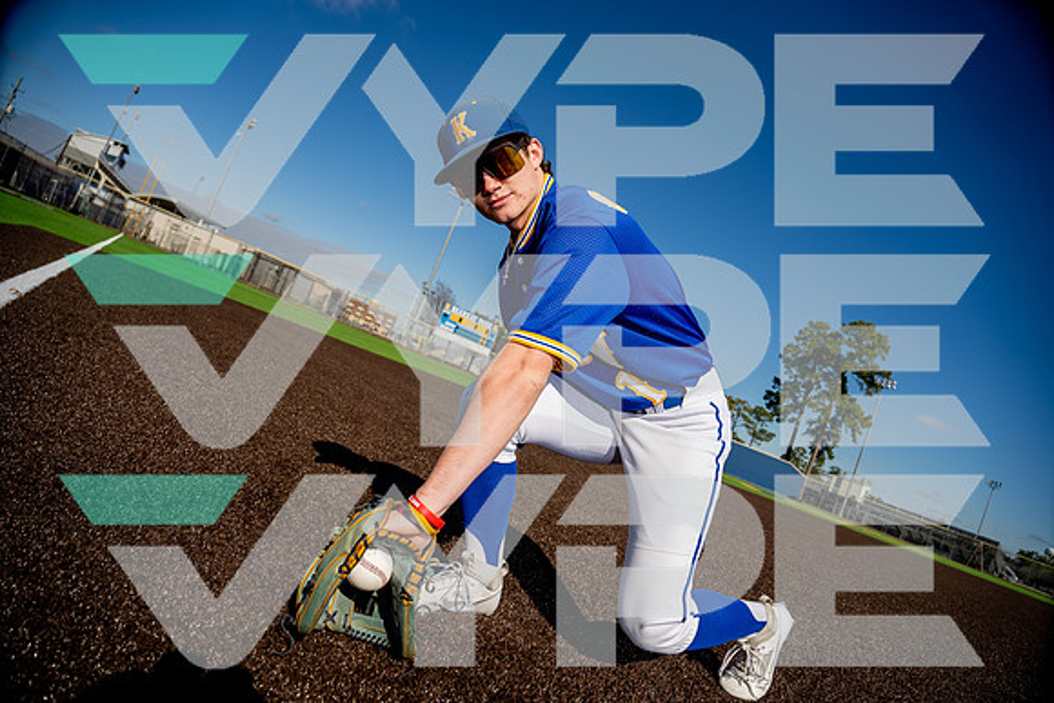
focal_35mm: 20
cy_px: 352
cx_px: 527
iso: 100
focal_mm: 20
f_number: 4
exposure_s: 1/2000
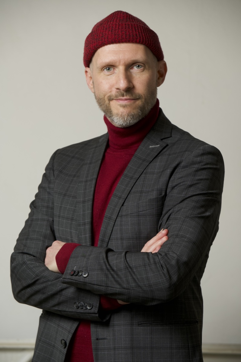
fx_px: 1509
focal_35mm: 150
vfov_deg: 13.7
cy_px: 181
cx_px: 120
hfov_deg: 9.1
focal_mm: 150
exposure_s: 1/160
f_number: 5
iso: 400
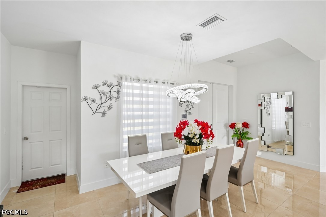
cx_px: 163
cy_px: 108
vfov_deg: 68.8
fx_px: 158
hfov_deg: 91.6
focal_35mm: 18
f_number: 8
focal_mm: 17.5
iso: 400
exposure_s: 1/50
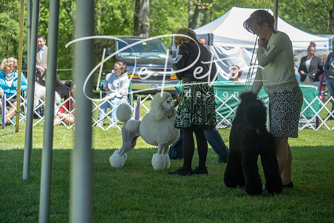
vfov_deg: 13.0
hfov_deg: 19.5
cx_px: 167
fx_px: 974
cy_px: 112
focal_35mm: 105
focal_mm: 105
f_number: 5
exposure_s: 1/1000
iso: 640
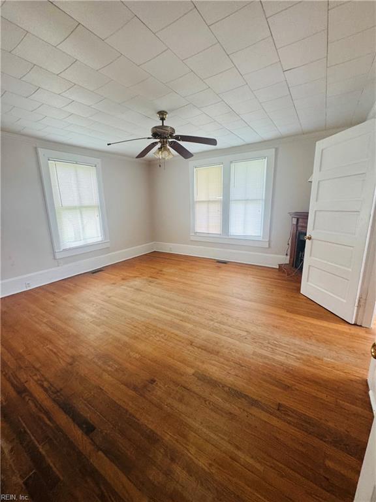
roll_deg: +0.8
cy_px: 251
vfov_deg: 102.1
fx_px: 203
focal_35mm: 14
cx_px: 188
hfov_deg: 85.7
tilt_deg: -15.1
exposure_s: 1/99
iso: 200
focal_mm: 2.22
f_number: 2.2
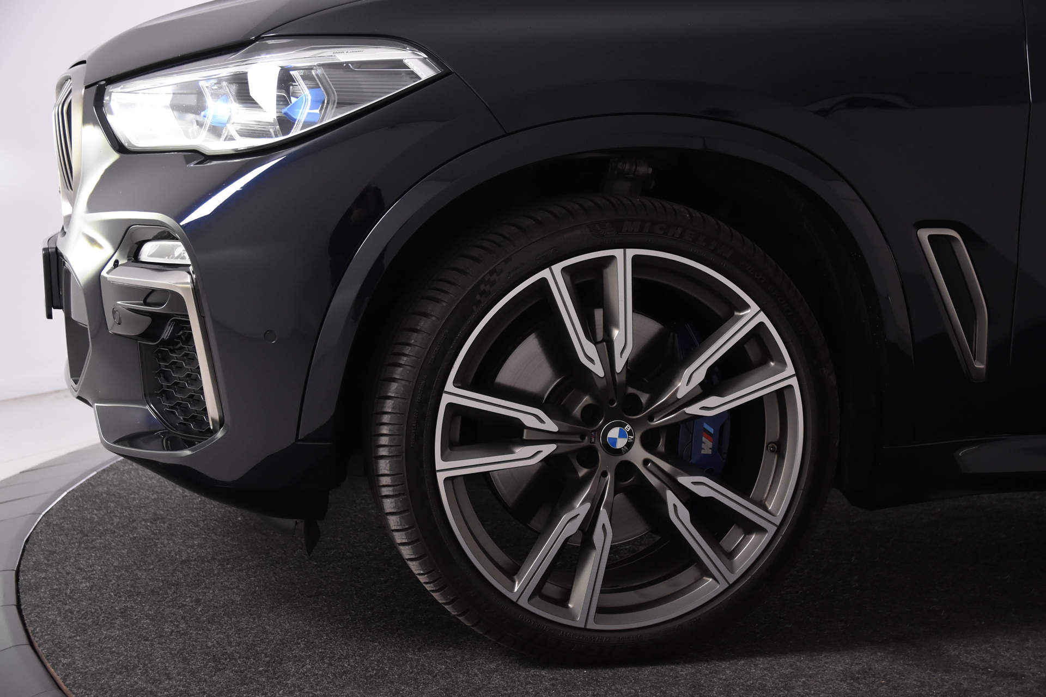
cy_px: 348
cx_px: 523
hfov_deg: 38.9
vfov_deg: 26.5
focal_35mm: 51
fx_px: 1482
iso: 1600
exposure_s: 1/100
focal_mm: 34
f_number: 5
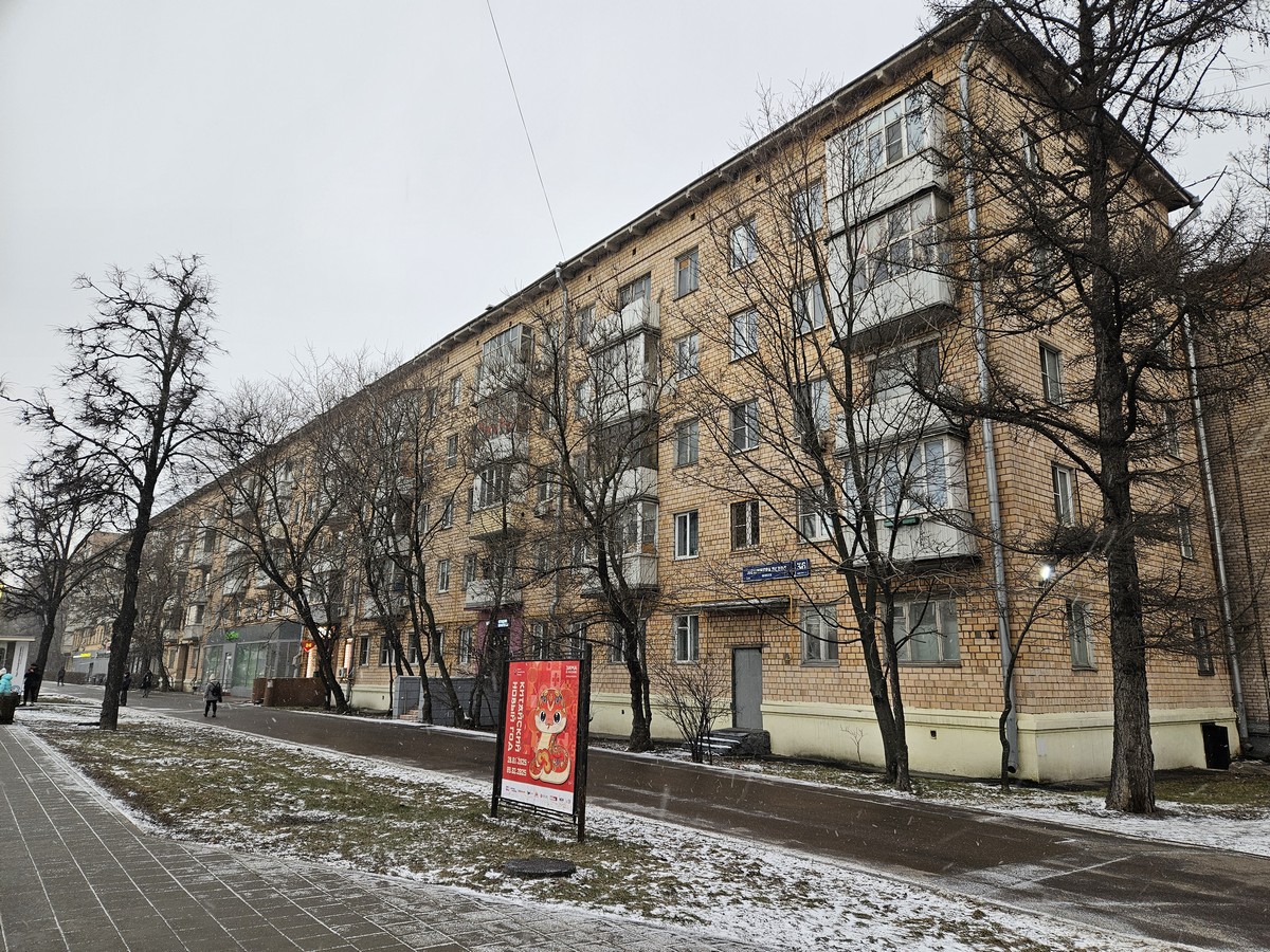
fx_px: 844
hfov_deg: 73.9
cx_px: 635
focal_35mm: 23
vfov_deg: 58.9
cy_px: 476
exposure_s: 1/100
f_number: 1.8
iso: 32
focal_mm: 5.4
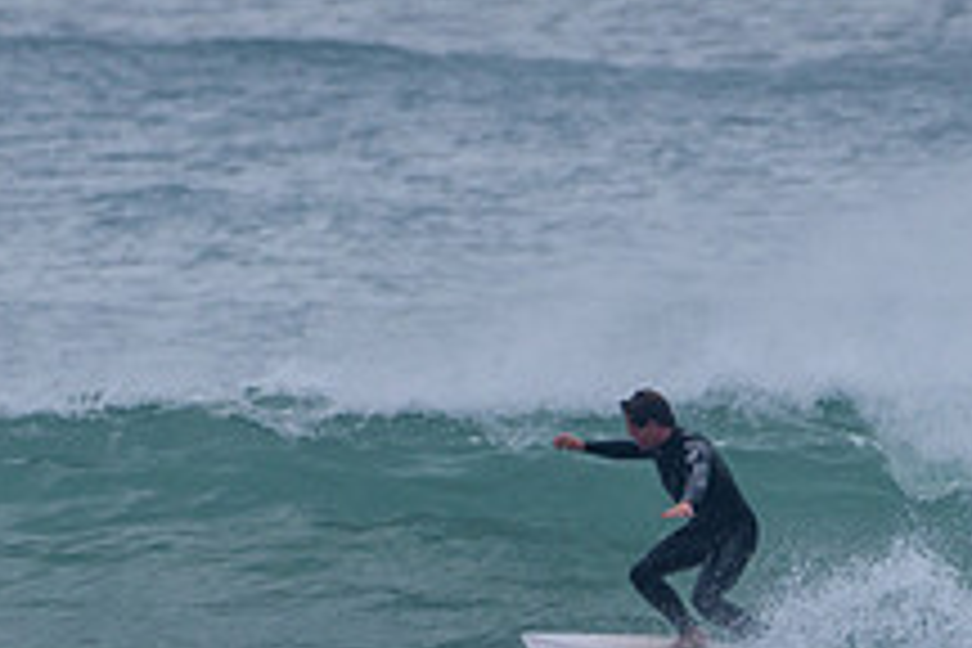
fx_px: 44439
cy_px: 740
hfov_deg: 1.3
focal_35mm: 1646
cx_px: 490
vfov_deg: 0.8
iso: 250
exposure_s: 1/2000
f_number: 5.6
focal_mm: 500
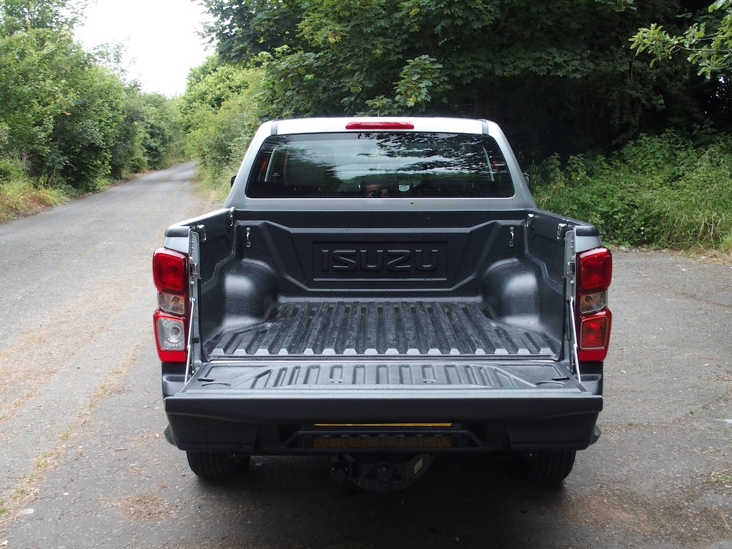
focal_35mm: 46
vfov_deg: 31.5
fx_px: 973
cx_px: 366
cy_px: 274
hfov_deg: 41.2
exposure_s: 1/100
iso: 125
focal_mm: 9.8
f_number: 4.5
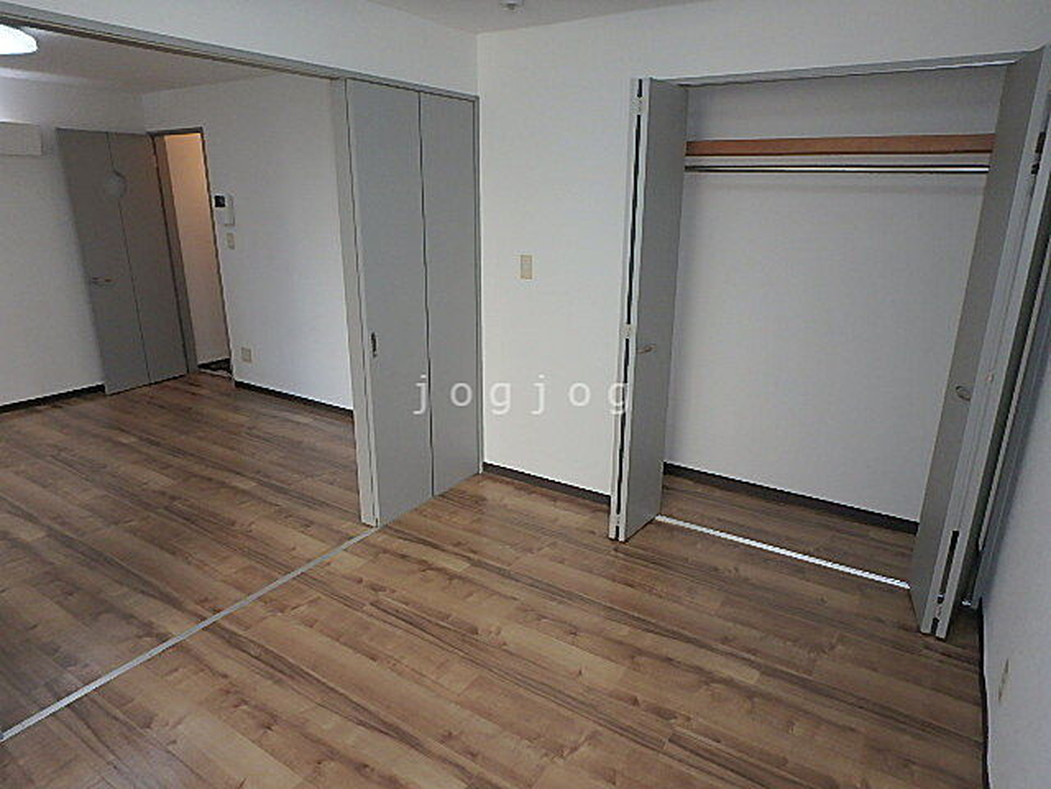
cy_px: 394
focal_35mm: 21
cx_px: 526
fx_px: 638
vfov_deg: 63.4
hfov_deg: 79.0
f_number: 3.5
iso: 160
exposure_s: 1/60
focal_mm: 3.7
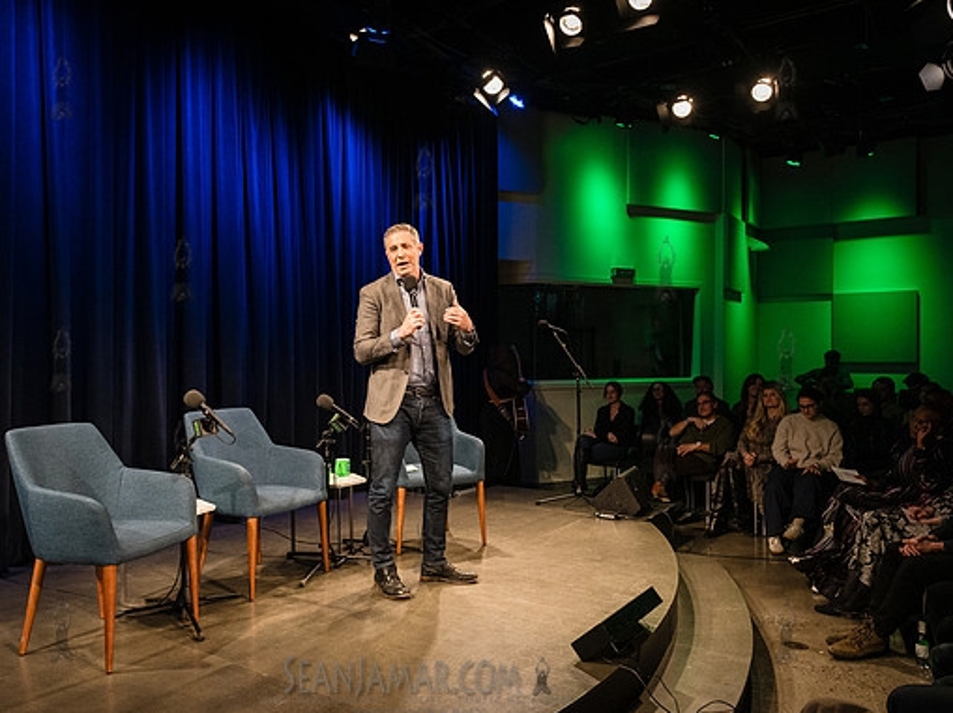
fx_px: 743
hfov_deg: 65.2
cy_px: 359
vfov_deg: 51.3
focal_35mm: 27
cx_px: 431
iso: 3200
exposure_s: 1/250
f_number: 4
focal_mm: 24
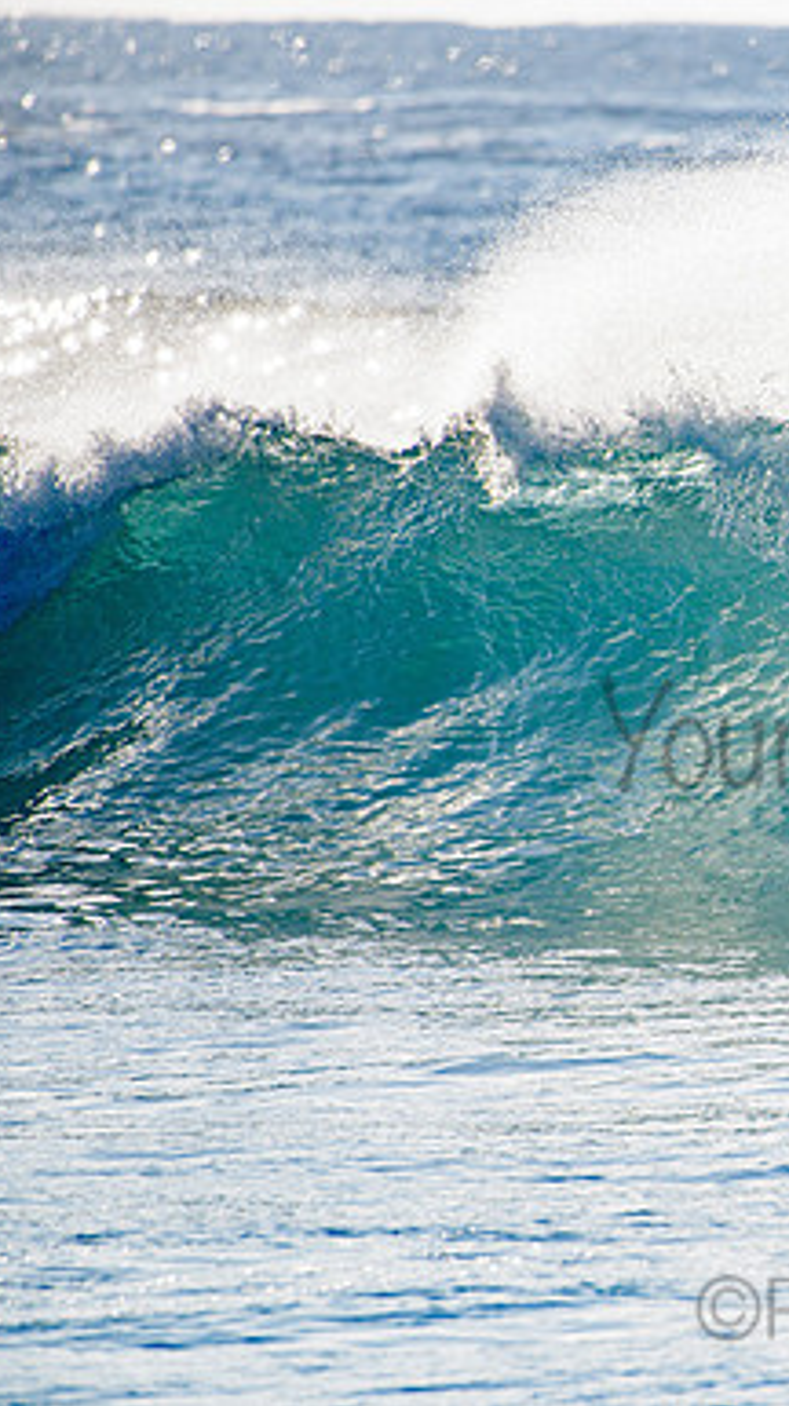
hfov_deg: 1.5
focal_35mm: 790
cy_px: 703
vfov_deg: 2.7
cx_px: 979
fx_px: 29441
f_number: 5.6
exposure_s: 1/2000
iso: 110
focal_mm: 500
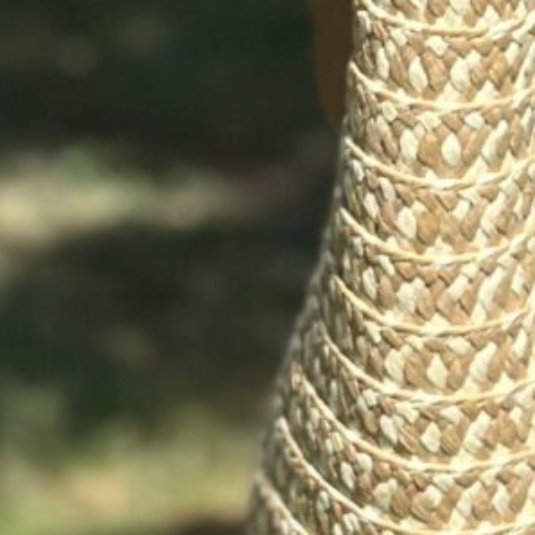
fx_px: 6365
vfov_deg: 4.7
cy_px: -655
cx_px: 1045
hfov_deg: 4.7
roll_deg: -1.8
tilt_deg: -1.2
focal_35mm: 364
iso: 80
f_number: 1.78
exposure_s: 1/3731
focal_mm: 6.86
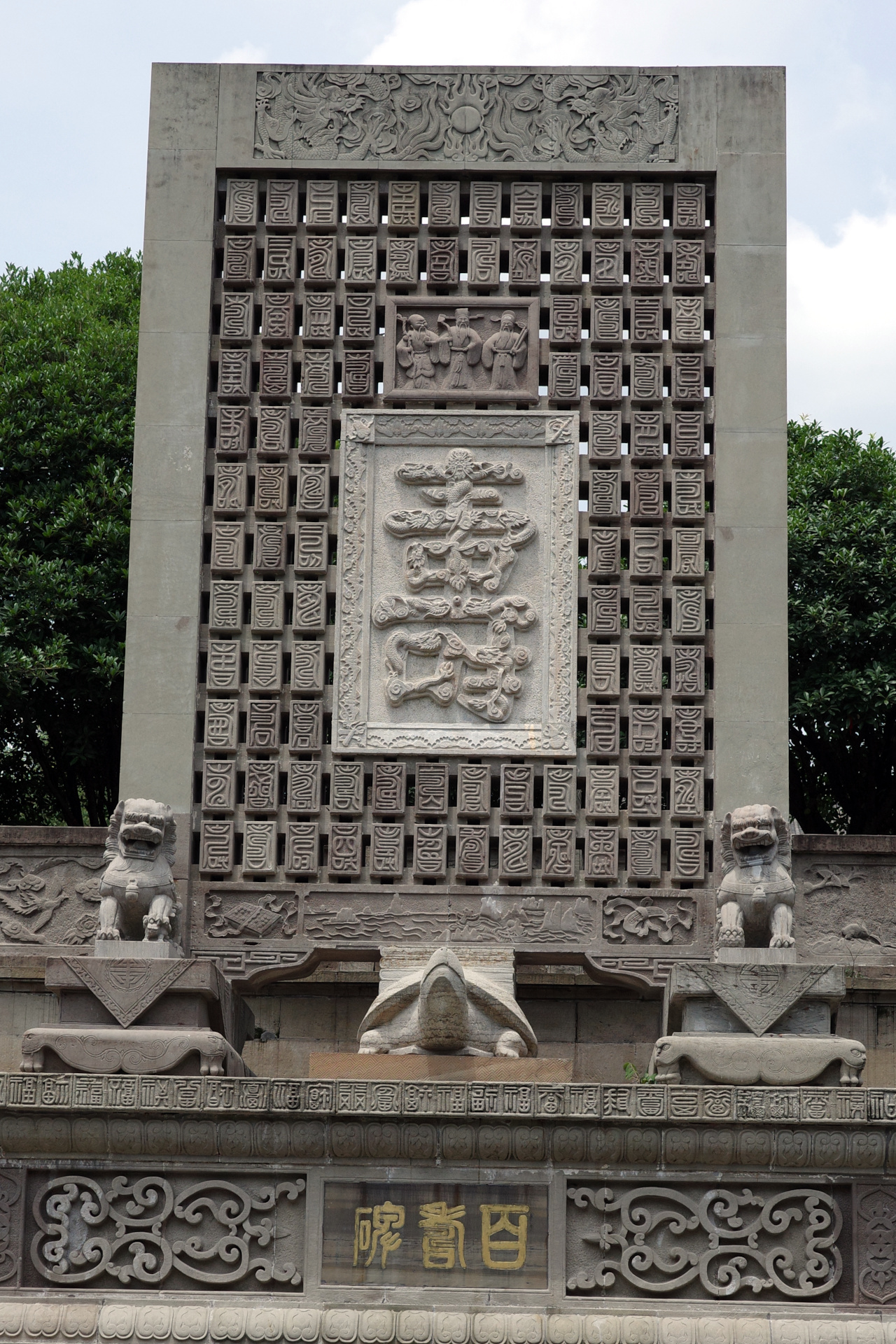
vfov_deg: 48.5
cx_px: 448
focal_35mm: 40
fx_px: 1493
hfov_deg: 33.4
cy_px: 672
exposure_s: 1/1000
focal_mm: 26
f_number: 5.6
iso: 200
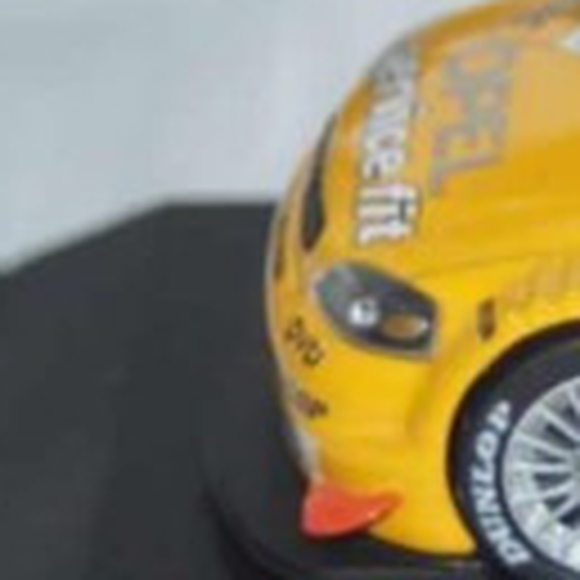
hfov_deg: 4.2
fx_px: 7886
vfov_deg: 4.2
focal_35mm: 416
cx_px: 1250
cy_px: 256
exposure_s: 1/125
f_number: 5.6
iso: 400
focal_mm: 70
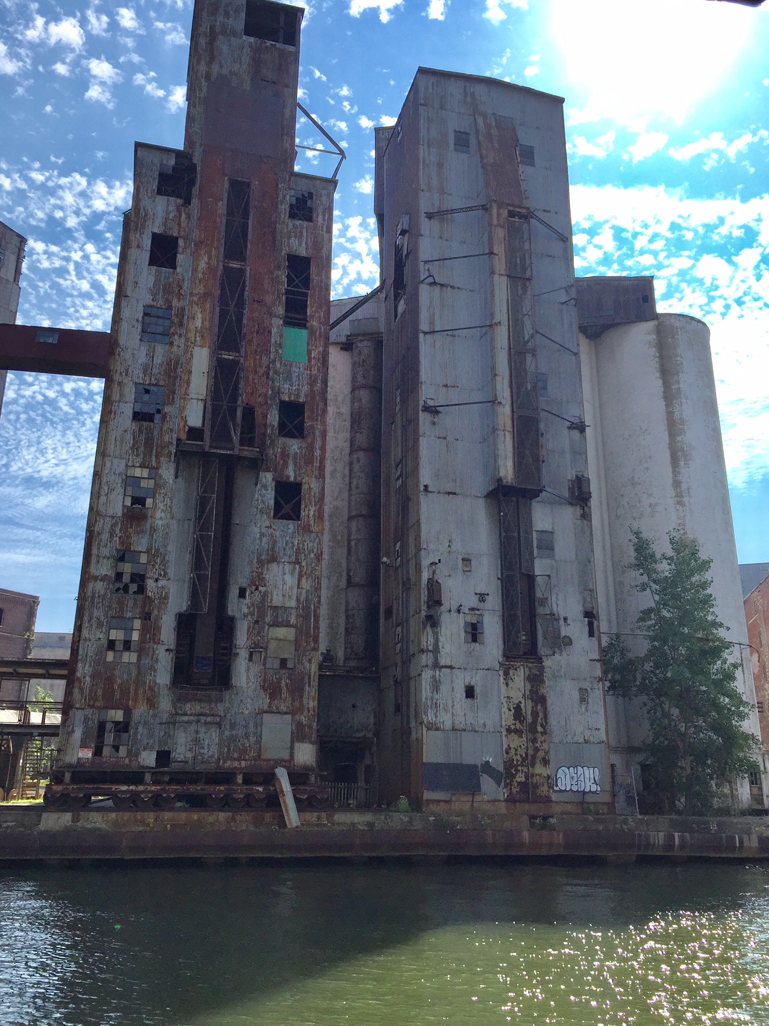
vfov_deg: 60.0
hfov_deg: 46.8
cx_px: 384
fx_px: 889
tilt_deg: +20.6
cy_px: 499
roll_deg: -0.4
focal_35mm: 30
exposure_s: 1/2639
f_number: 2.2
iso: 32
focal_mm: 4.15
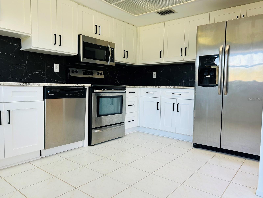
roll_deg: -0.5
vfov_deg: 53.1
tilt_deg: -3.9
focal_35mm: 26
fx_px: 198
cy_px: 99
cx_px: 132
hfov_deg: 67.3
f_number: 1.5
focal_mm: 5.7
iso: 50
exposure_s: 1/120
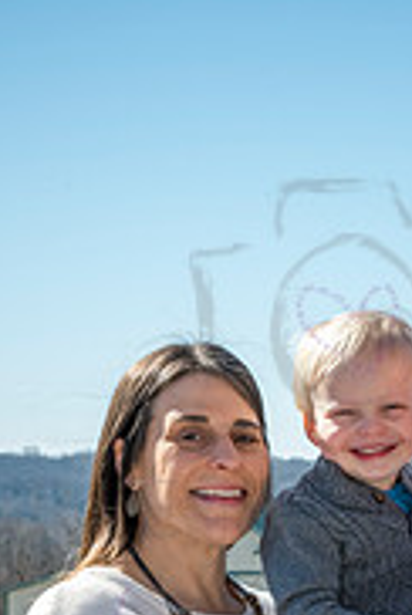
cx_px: 361
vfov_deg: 13.2
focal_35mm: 153
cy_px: 629
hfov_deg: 9.0
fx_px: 2616
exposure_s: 1/320
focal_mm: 62
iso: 400
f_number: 14
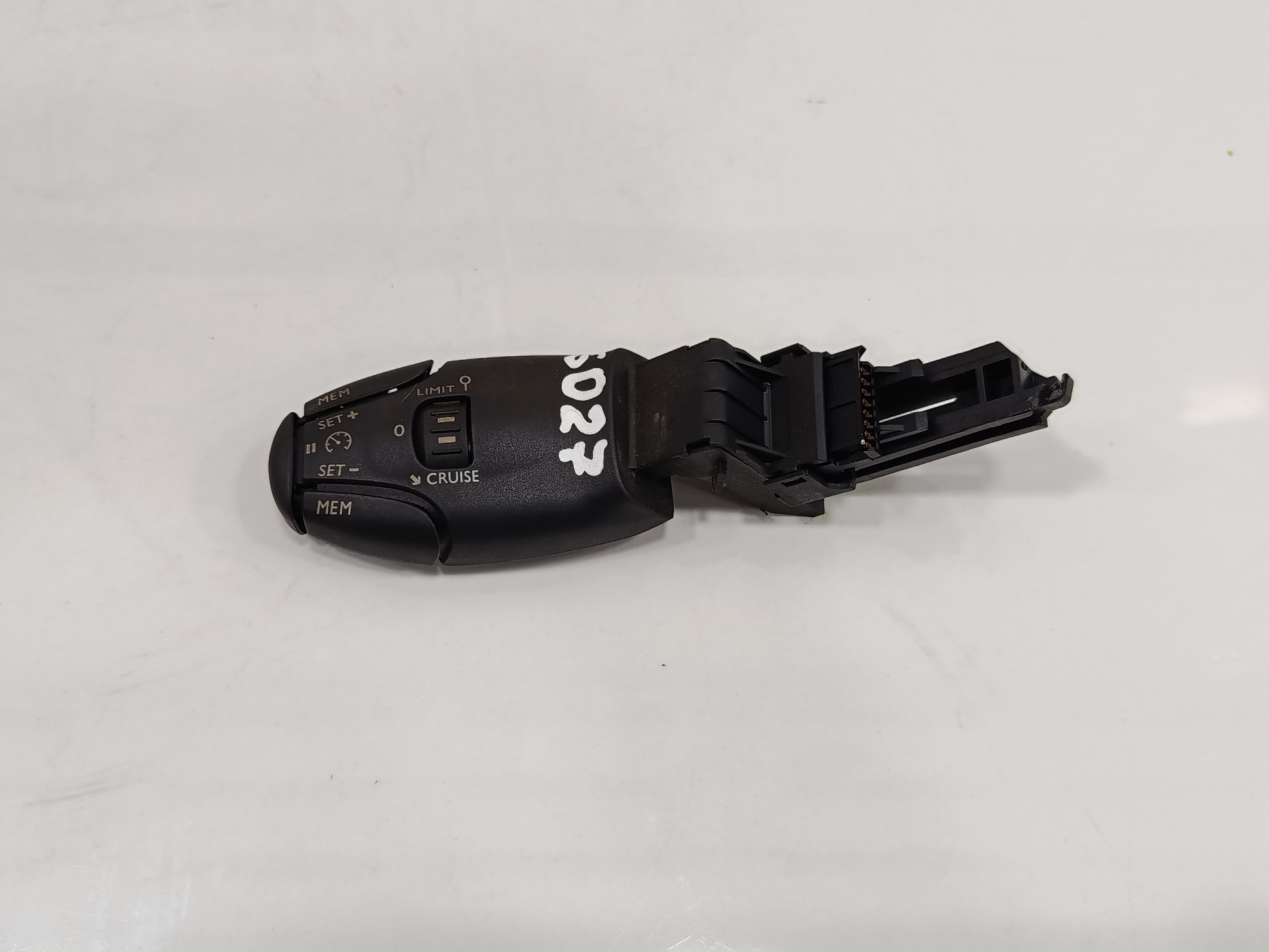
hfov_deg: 58.4
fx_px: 1136
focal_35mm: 31
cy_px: 476
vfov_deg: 45.4
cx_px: 634
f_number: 1.7
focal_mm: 5.24
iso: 865
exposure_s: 1/100
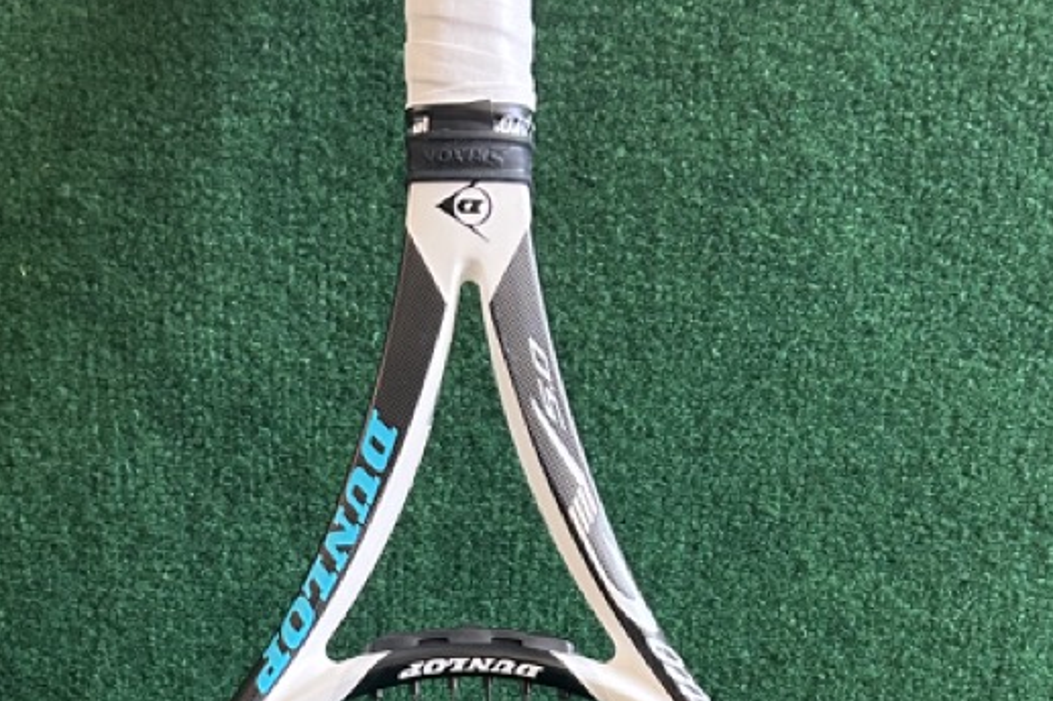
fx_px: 1958
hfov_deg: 30.1
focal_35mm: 67
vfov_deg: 19.8
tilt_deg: -21.0
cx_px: 519
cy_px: 677
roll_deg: +0.0
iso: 500
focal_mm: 5.7
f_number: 1.5
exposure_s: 1/55
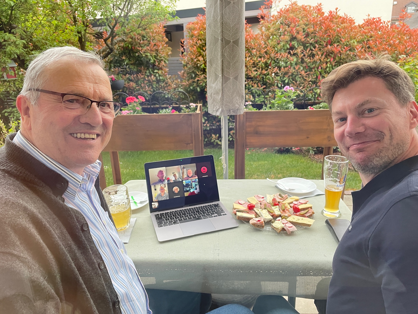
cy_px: 157
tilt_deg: -19.4
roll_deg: +2.4
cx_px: 209
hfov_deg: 67.3
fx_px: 314
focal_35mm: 26
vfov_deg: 53.1
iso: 125
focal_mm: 4.2
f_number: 1.6
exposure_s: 1/60
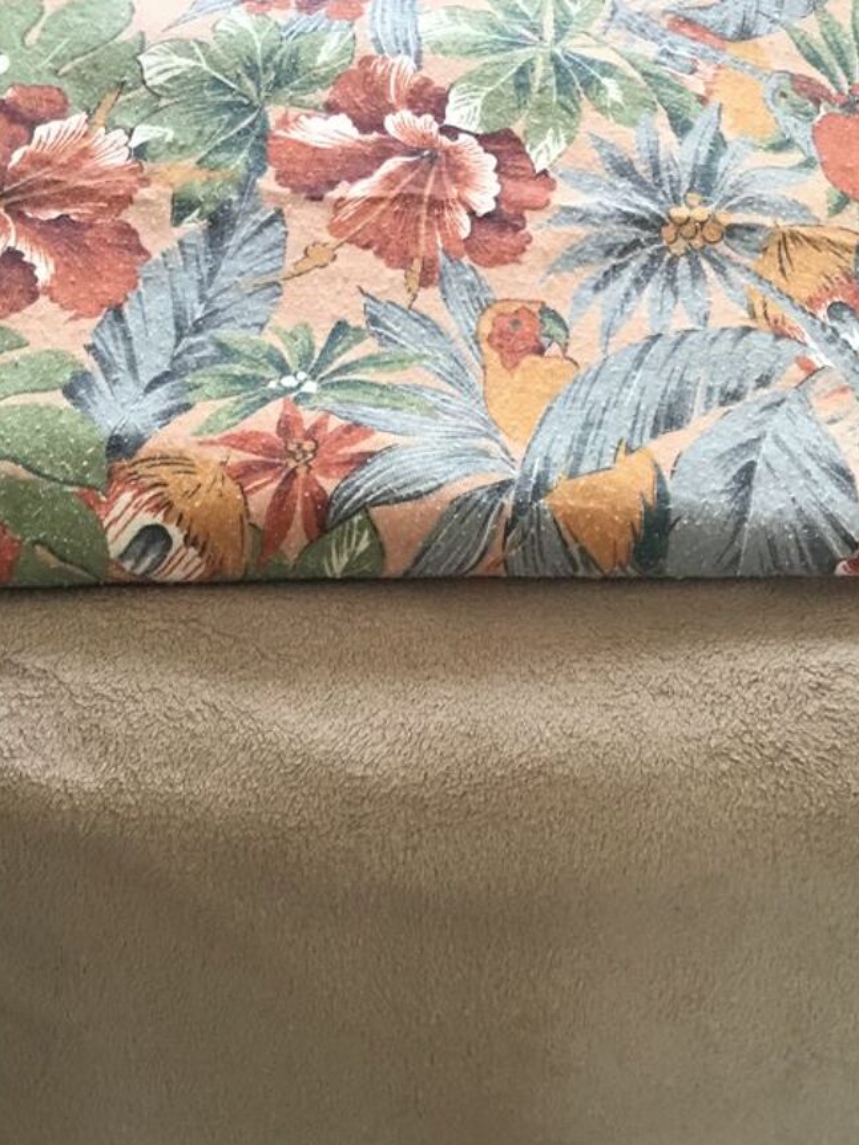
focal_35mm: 48
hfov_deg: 30.3
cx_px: 472
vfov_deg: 39.6
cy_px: 503
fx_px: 1588
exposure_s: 1/33
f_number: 2.4
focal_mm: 3.3
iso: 64
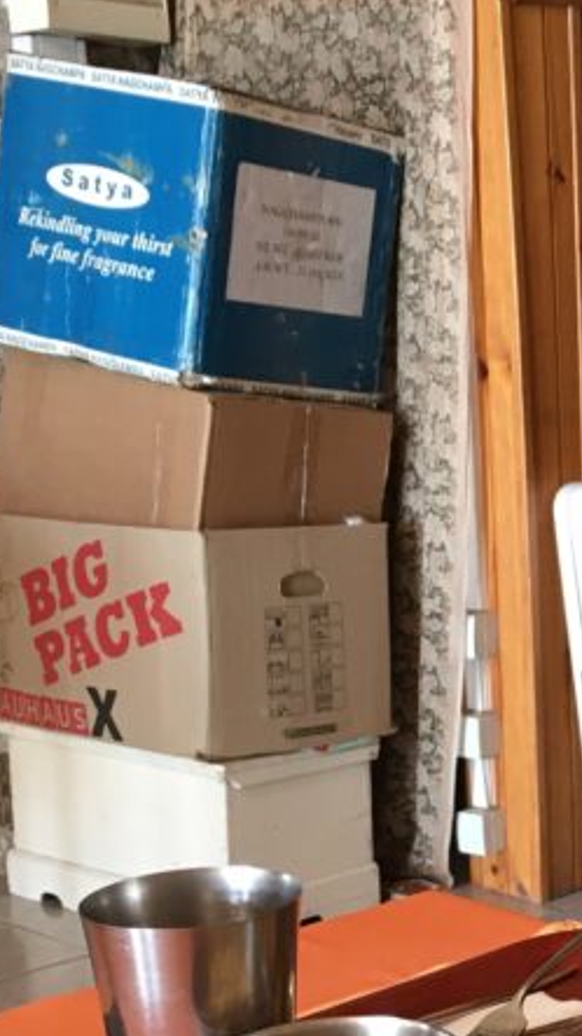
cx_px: 919
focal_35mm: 73
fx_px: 2004
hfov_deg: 15.1
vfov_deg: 28.6
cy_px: 746
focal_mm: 4.15
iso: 100
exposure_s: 1/33
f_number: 2.2
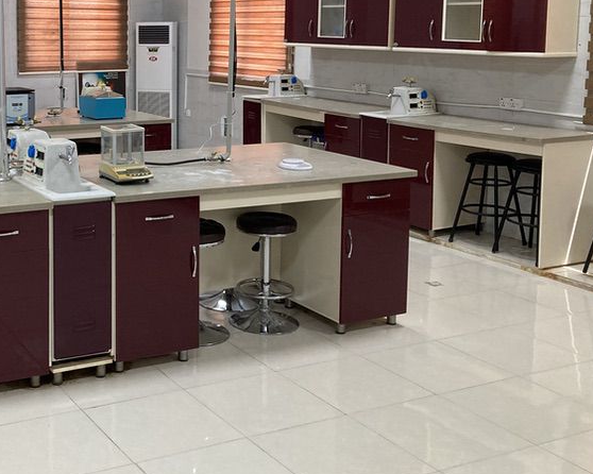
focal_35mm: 49
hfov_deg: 36.5
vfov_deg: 30.3
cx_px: 100
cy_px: 114
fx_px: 860
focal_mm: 3.99
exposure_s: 1/60
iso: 125
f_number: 1.8
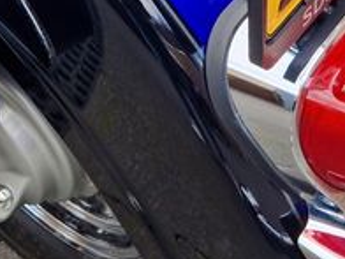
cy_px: -42
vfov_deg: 18.7
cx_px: 178
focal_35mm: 75
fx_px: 747
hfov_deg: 26.0
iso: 50
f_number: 1.8
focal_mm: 5.4
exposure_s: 1/197
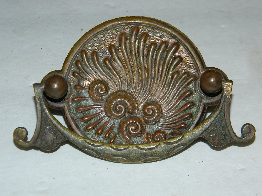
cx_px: 131
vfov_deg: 14.4
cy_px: 98
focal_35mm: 103
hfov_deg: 19.1
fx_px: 780
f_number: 4.5
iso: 200
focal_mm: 18.6
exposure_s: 1/60
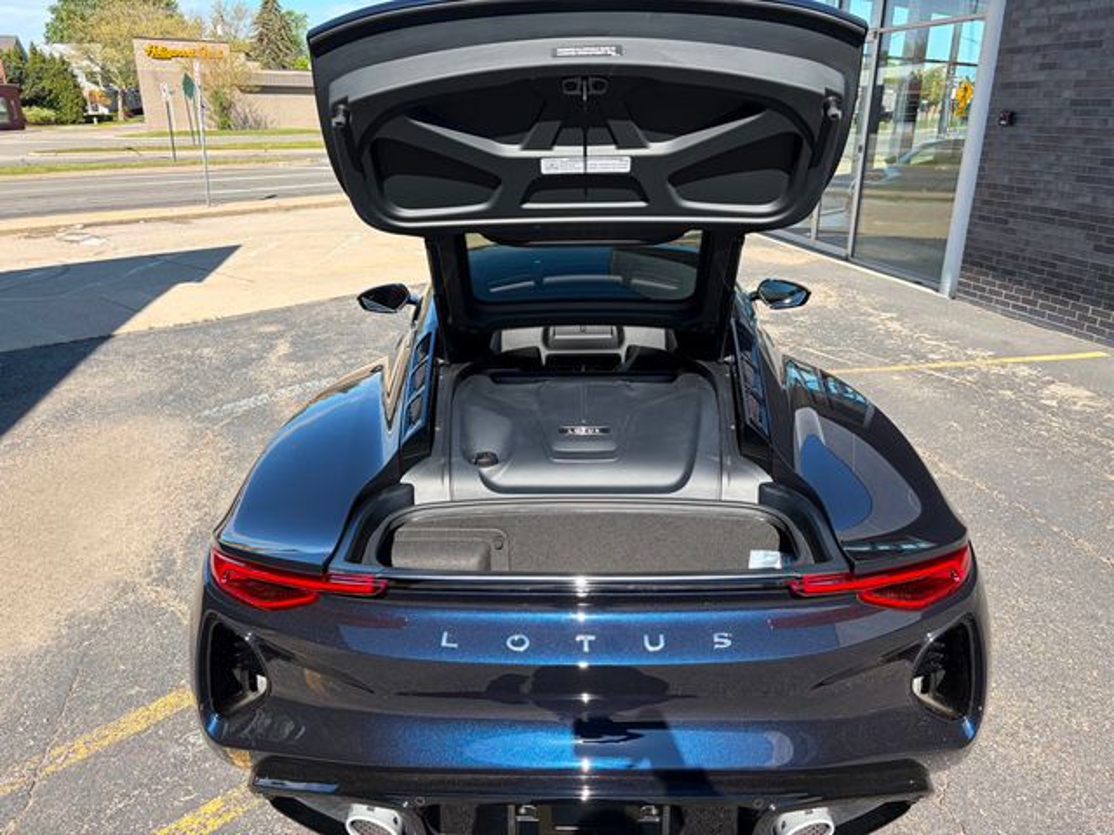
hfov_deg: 67.3
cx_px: 557
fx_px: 837
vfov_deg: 53.1
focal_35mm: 26
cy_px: 418
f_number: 1.6
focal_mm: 5.96
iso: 50
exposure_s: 1/1239
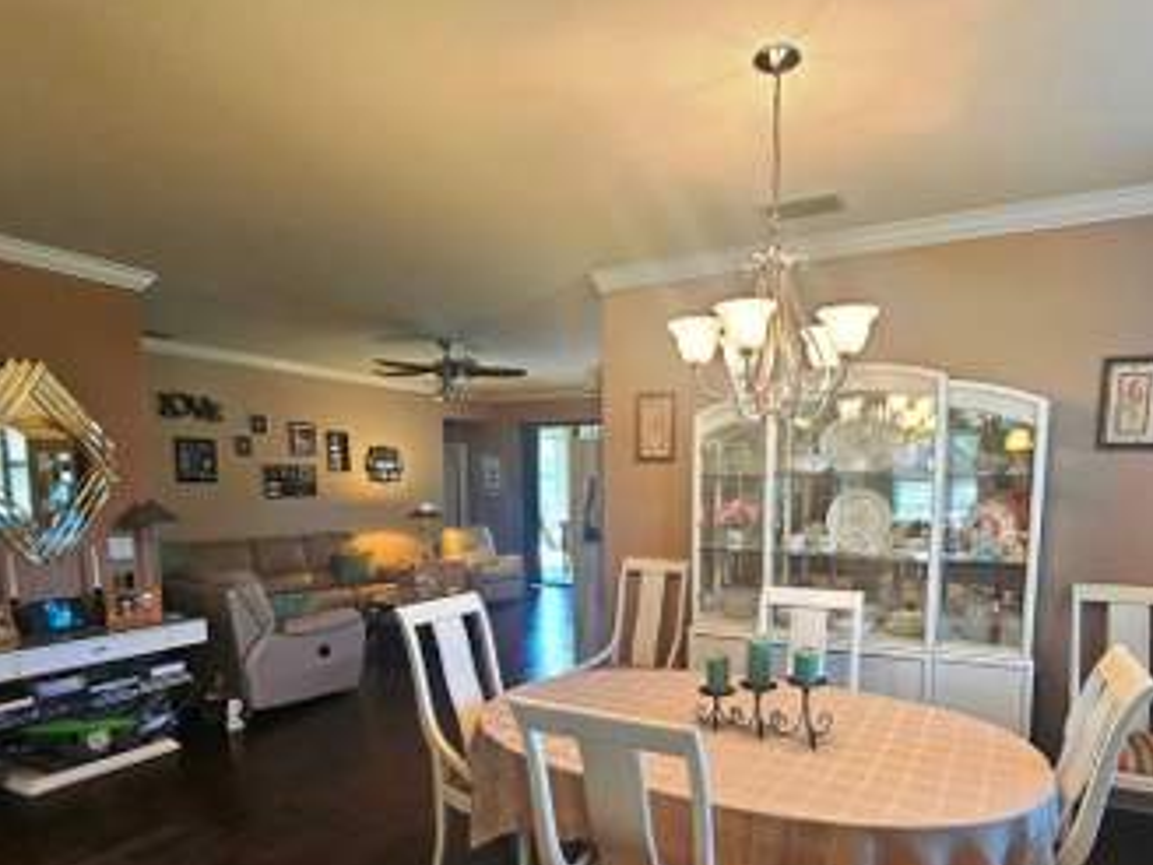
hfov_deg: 84.0
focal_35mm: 19
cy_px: 542
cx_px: 668
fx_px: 633
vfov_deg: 67.6
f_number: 2.2
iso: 160
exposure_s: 1/60
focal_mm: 2.2
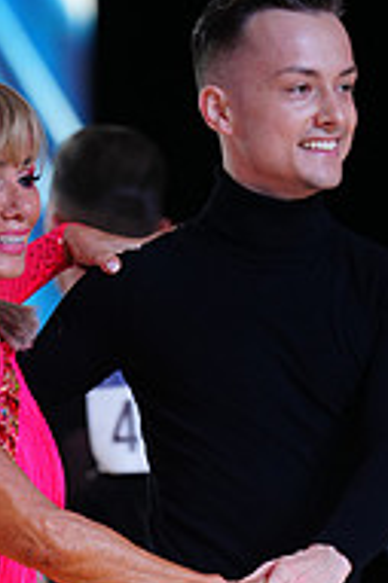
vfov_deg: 3.4
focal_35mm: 608
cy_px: 726
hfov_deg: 2.3
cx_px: 188
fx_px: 9846
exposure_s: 1/400
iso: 500
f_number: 2.8
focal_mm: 200
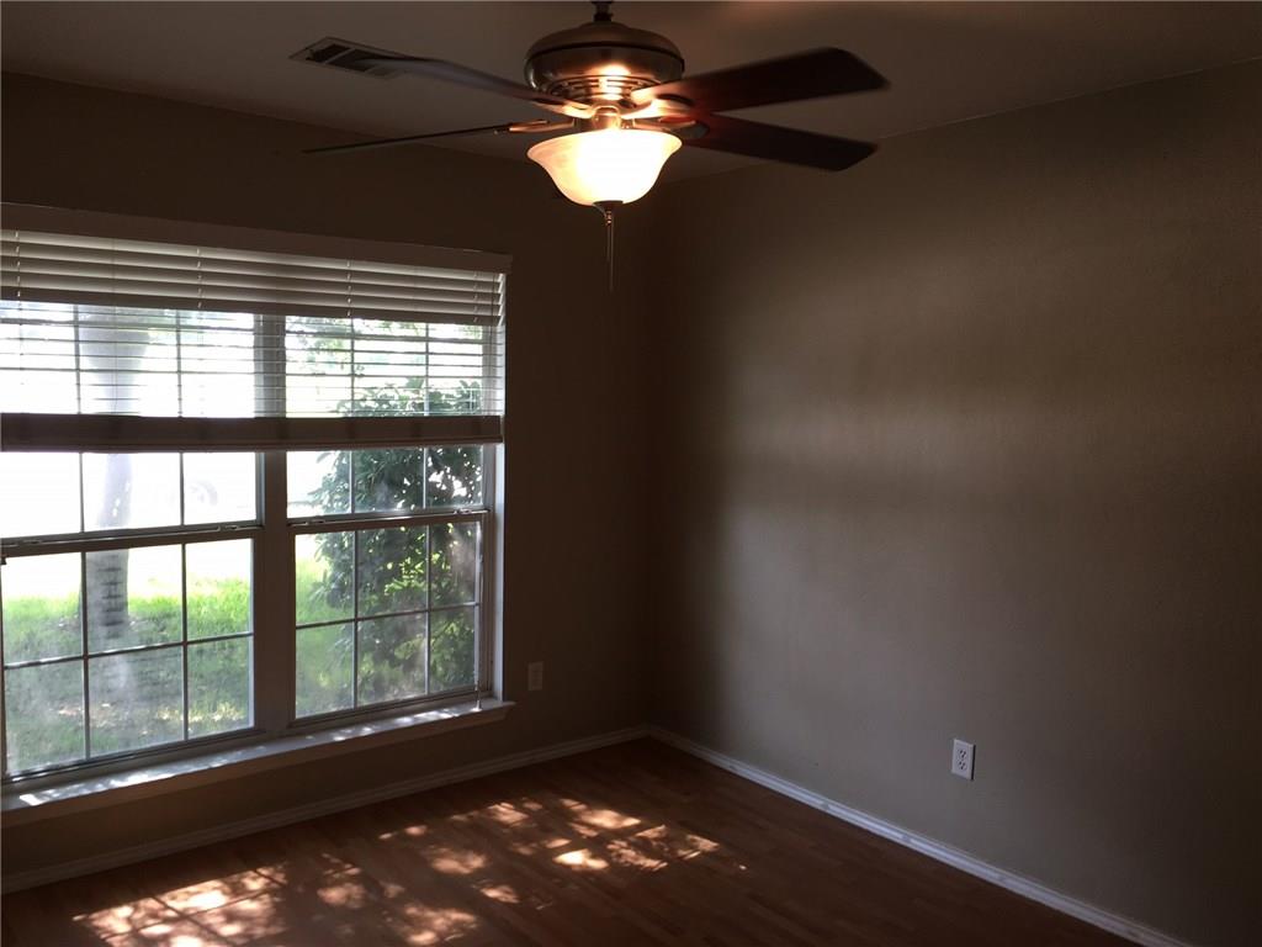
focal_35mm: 29
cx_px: 631
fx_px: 1057
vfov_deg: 48.2
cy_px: 474
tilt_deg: -4.6
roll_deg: -1.4
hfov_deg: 61.7
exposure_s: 1/40
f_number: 2.2
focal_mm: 4.15
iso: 25
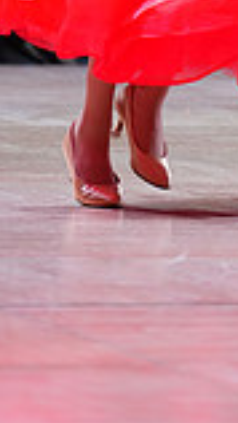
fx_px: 7318
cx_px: 237
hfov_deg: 1.9
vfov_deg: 3.3
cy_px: -276
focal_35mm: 653
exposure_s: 1/500
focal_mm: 170
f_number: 2.8
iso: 1000
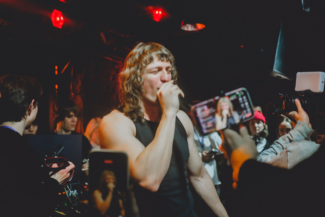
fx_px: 350
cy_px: 106
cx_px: 166
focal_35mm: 39
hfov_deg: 49.8
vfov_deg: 34.4
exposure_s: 1/160
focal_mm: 25
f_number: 1.7
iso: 1000
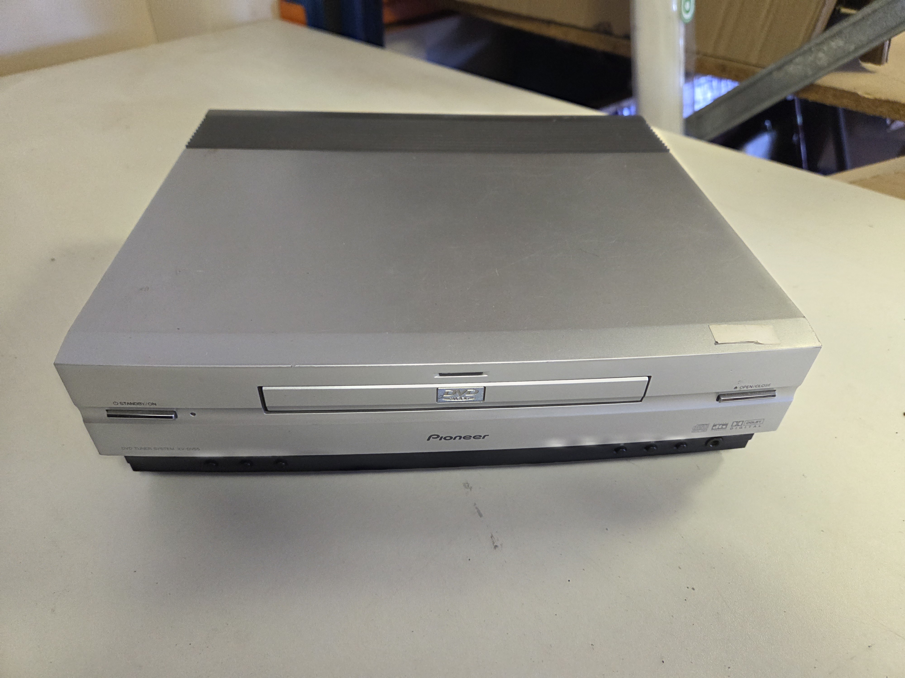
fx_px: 601
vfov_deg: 58.9
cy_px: 339
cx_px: 452
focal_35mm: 23
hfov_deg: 73.9
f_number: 1.8
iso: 500
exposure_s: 1/100
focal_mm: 5.4
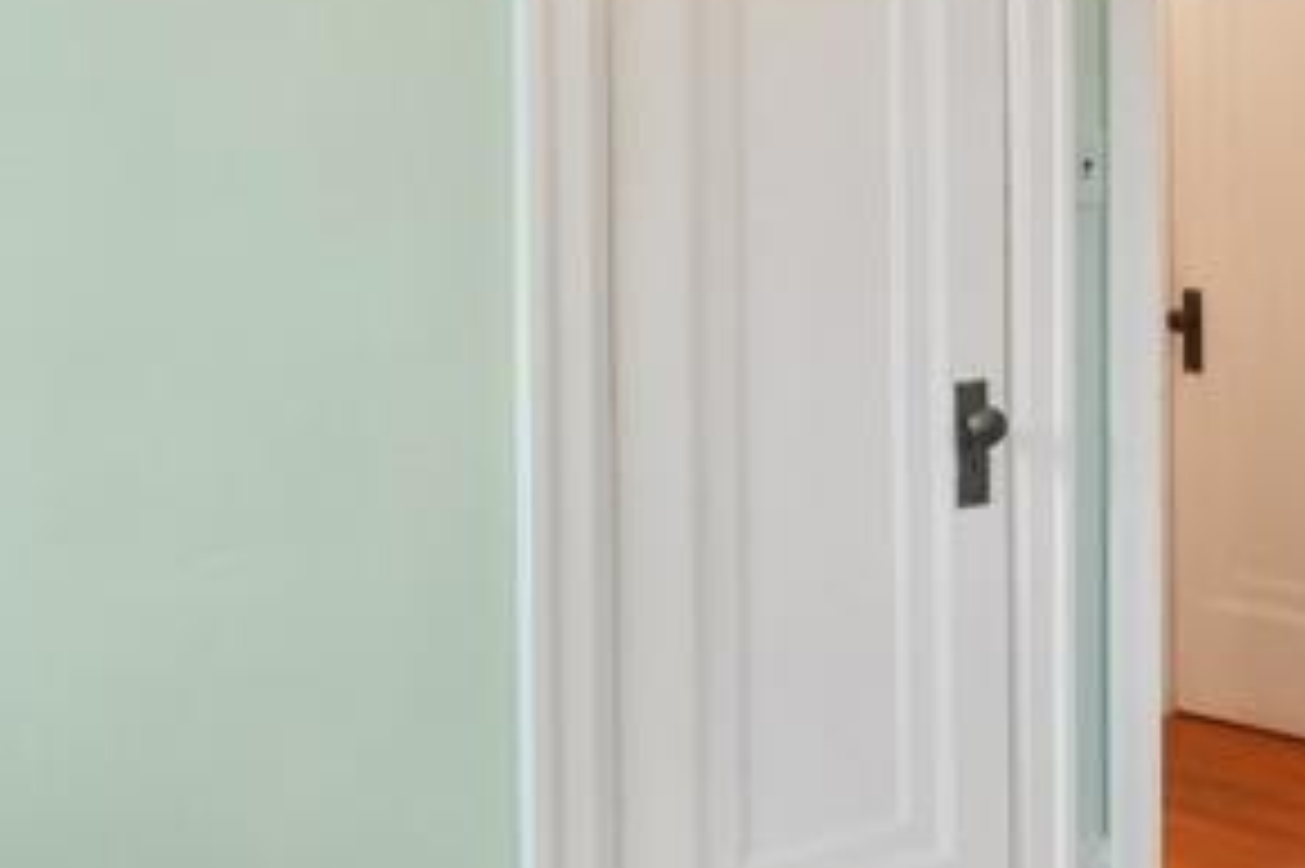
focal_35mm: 53
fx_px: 1920
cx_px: 1472
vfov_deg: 25.1
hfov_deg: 32.5
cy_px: 171
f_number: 8
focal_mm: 10
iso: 2000
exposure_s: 1/30
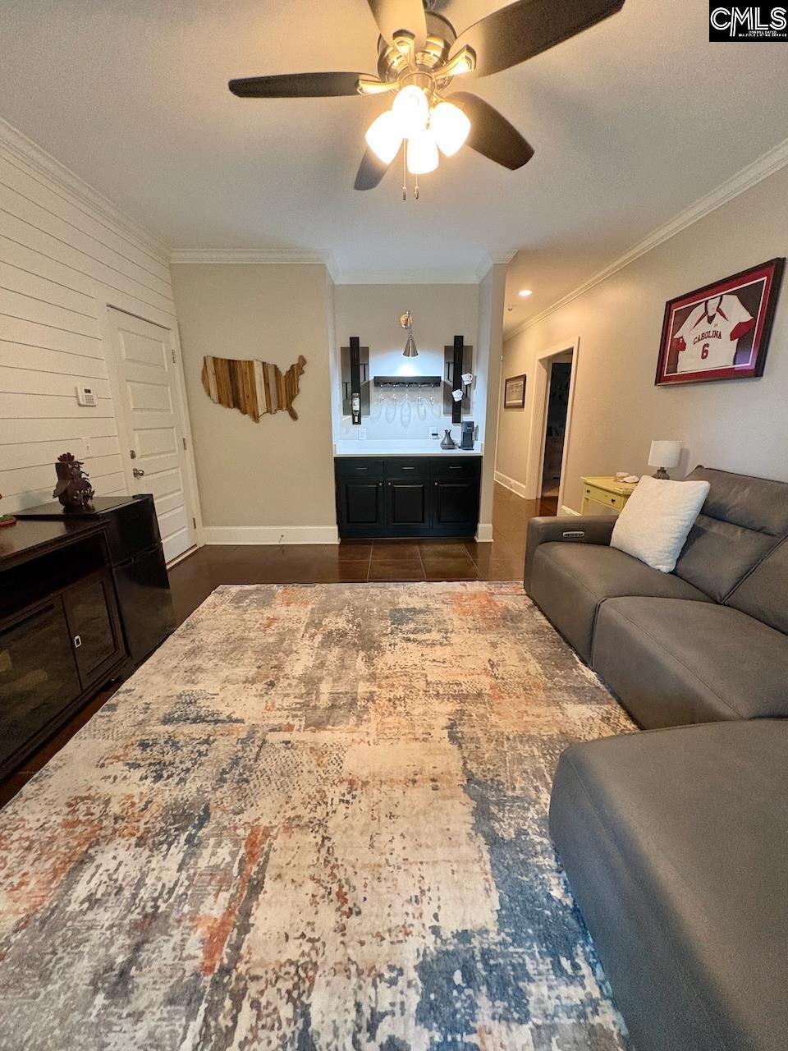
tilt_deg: -13.8
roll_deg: -0.8
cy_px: 526
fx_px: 425
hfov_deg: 85.7
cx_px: 394
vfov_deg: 102.1
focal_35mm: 14
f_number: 2.2
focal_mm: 2.22
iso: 640
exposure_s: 1/60
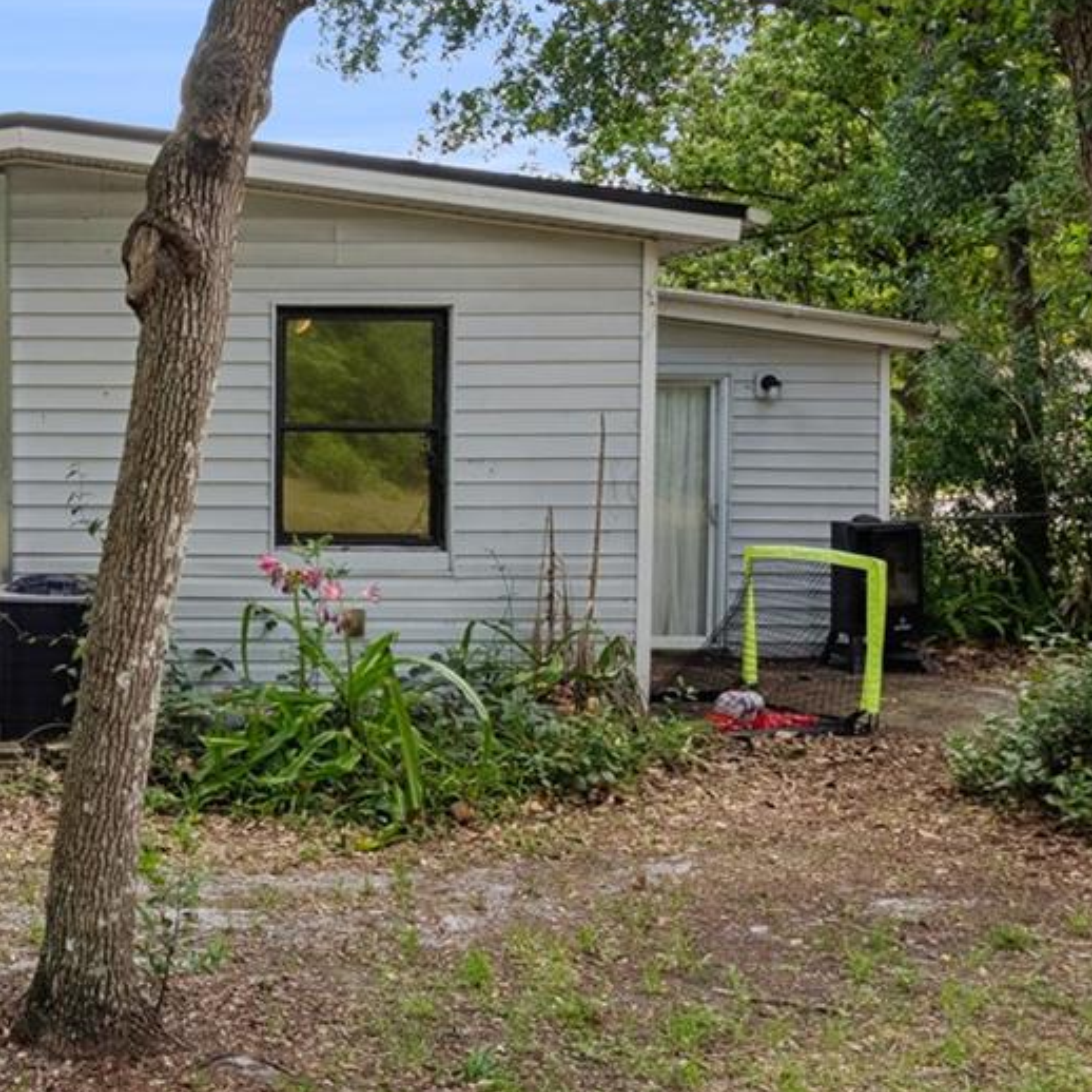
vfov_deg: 40.0
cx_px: 30
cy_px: 491
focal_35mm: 42
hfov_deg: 36.5
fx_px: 1499
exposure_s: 1/50
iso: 125
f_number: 11
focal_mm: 16
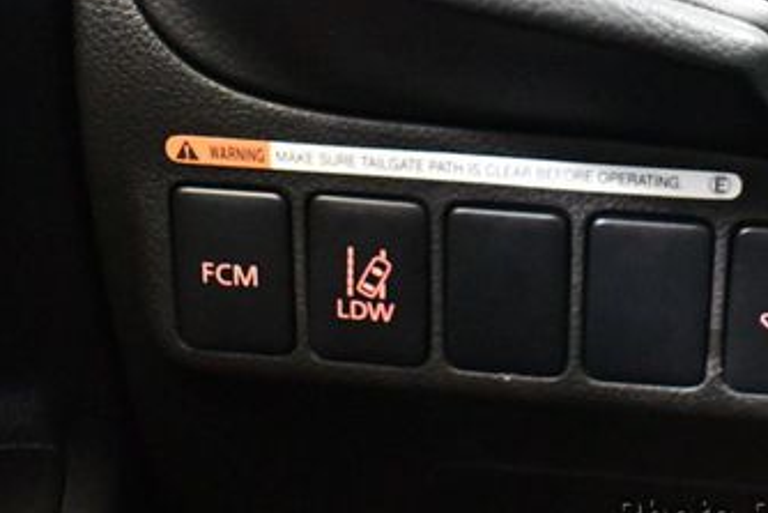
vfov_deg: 19.4
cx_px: 586
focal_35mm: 69
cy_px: 67
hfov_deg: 28.7
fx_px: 1473
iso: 11400
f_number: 3.5
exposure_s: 1/60
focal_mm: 18
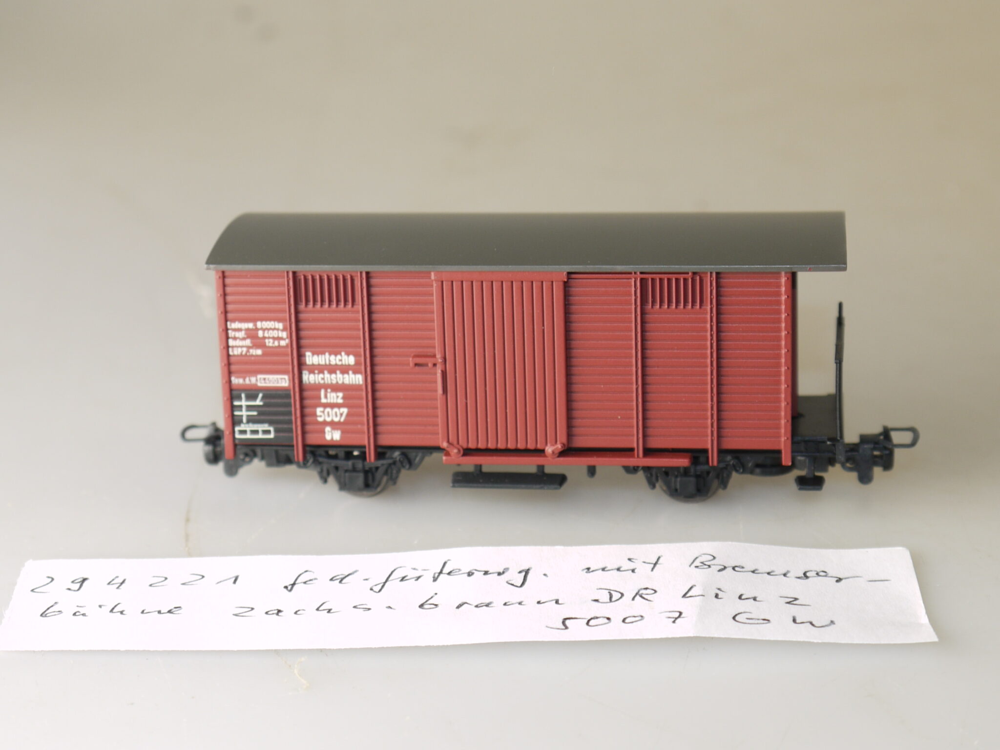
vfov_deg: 15.9
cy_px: 375
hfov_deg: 21.1
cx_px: 500
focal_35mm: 93
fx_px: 2687
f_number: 6.3
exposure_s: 1/50
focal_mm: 33
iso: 100
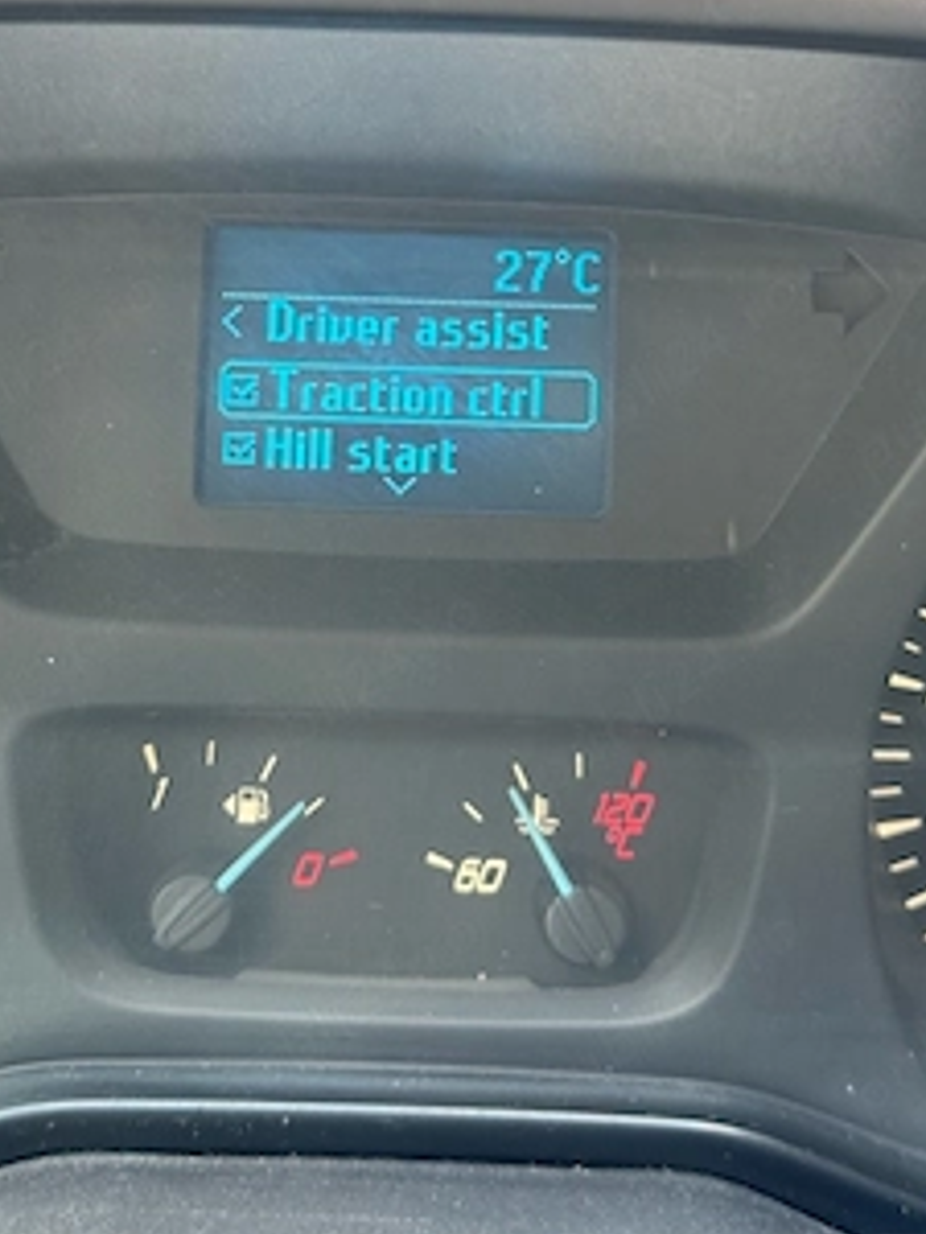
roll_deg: -2.6
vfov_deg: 30.1
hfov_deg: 22.9
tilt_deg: -26.8
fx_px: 2283
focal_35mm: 64
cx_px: 428
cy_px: 424
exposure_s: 1/60
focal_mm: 6.76
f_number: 1.78
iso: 200
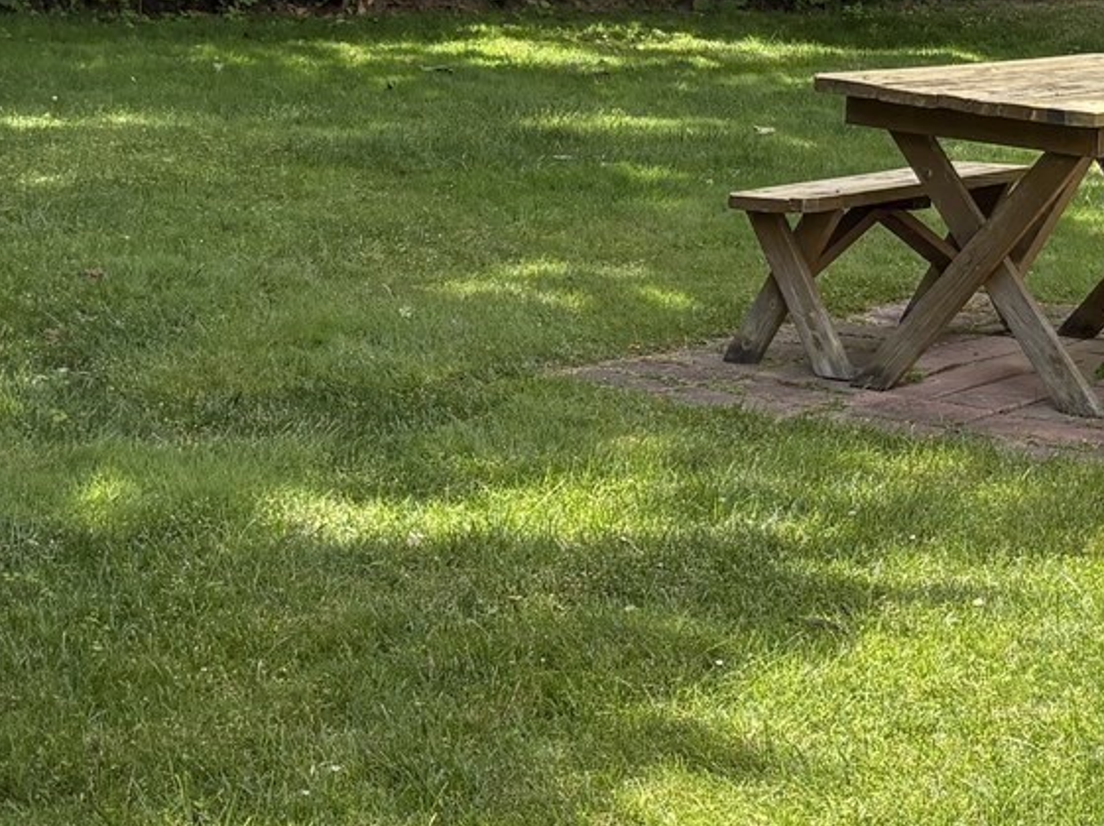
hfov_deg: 19.7
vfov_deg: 15.4
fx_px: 3028
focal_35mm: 95
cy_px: 104
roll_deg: -0.9
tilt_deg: -6.0
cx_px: 1244
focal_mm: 5.96
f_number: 1.6
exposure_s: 1/1217
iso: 50
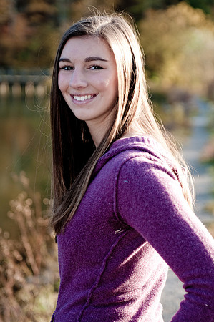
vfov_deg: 19.5
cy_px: 161
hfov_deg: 13.0
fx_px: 938
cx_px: 107
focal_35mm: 105
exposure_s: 1/250
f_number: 2.8
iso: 100
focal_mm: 70
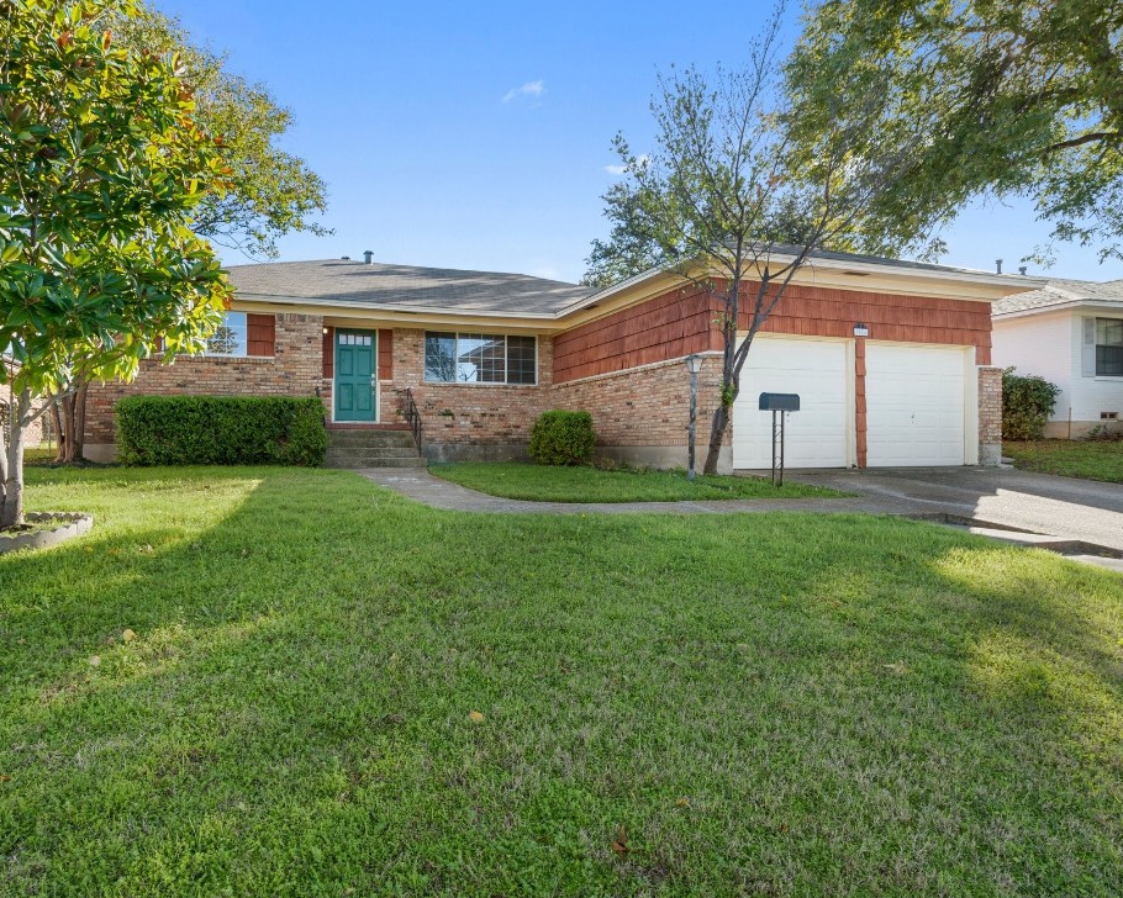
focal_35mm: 19
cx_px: 464
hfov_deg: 82.5
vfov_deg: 70.9
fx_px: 631
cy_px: 447
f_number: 9
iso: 500
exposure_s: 1/100
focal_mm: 16
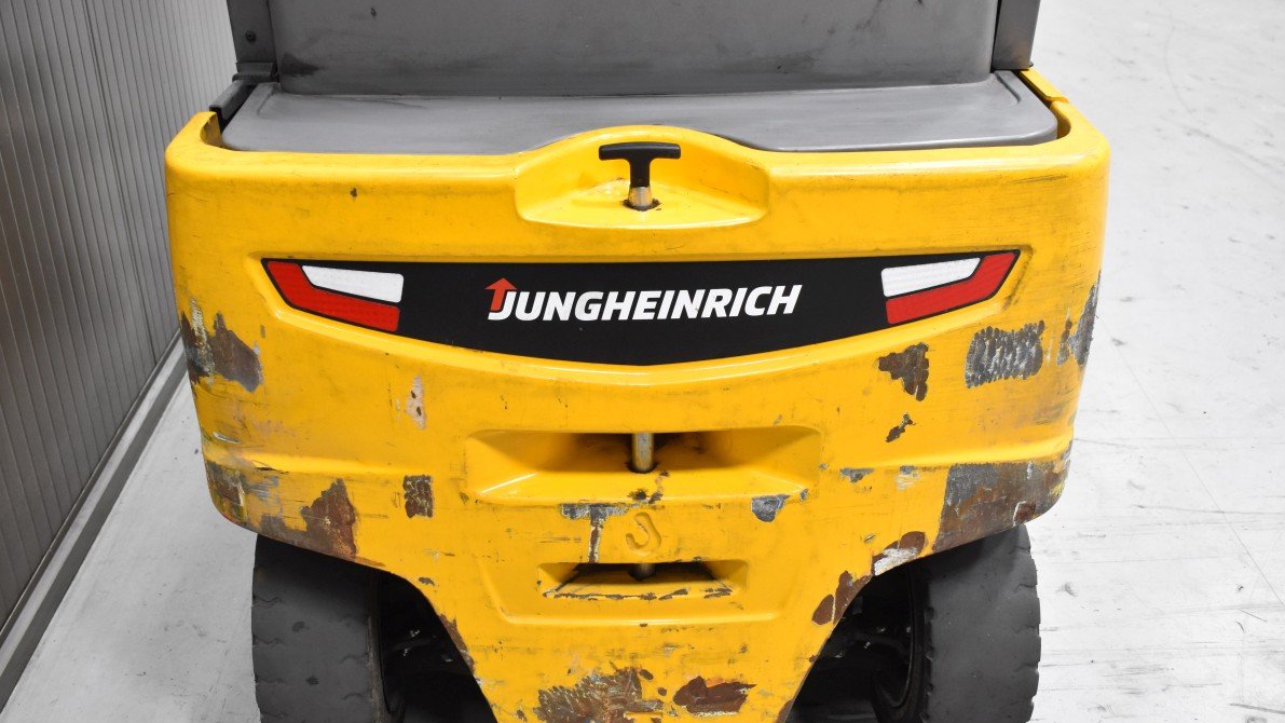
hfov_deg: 52.8
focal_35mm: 38
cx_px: 639
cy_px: 419
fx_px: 1295
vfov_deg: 31.1
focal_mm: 24
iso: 1600
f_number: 5
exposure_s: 1/30
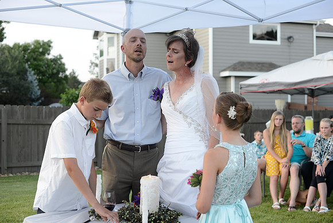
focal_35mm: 50
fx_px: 463
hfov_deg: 39.6
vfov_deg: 27.0
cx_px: 166
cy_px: 112
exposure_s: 1/200
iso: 200
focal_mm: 50
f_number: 4
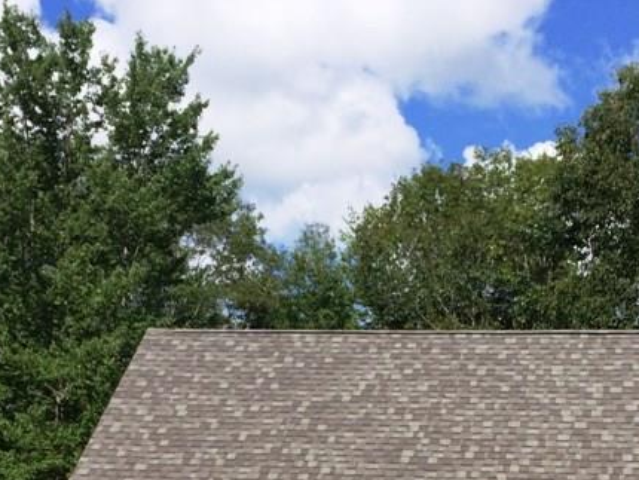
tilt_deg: +0.2
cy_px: 568
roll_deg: -3.2
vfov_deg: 20.1
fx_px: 1274
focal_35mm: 69
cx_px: 389
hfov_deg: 28.1
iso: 40
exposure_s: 1/2933
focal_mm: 4.15
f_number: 2.2
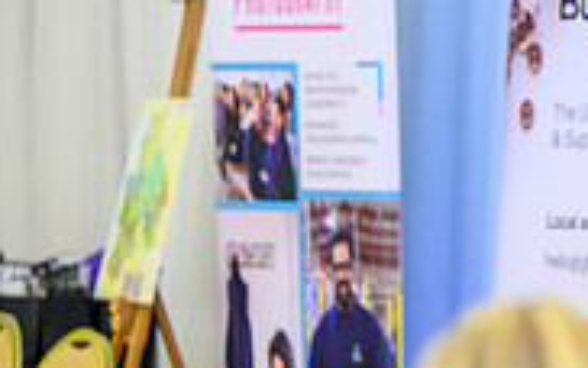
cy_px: 107
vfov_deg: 2.7
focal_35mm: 486
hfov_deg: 4.3
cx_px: 617
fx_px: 7793
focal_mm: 150
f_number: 2.8
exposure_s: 1/200
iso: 12800
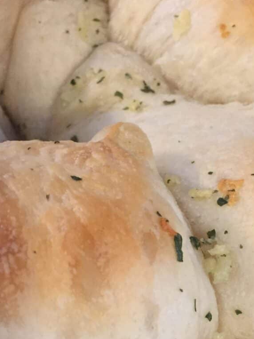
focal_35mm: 57
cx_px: 175
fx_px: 558
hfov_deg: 25.5
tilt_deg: -65.5
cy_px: 245
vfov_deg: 33.3
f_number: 2.2
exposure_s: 1/30
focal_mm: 4.15
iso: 200
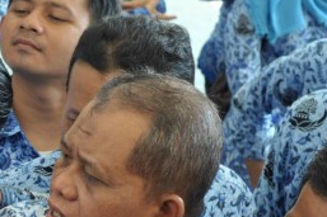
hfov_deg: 17.3
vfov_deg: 12.1
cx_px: -135
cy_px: 301
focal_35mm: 109
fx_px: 989
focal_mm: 35
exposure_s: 1/80
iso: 400
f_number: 5.6
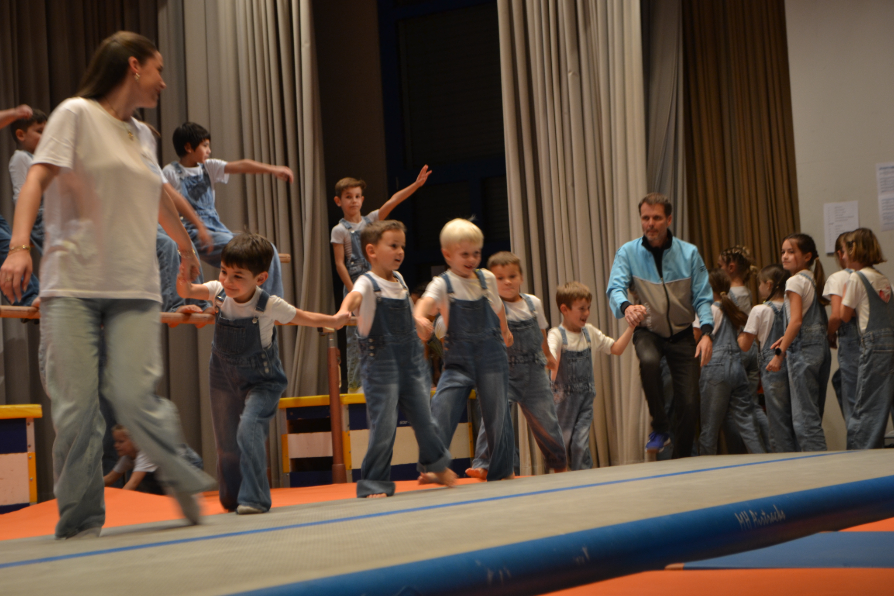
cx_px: 447
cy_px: 298
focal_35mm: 72
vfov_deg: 18.9
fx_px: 1788
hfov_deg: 28.1
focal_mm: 48
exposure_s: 1/50
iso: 400
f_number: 5.3
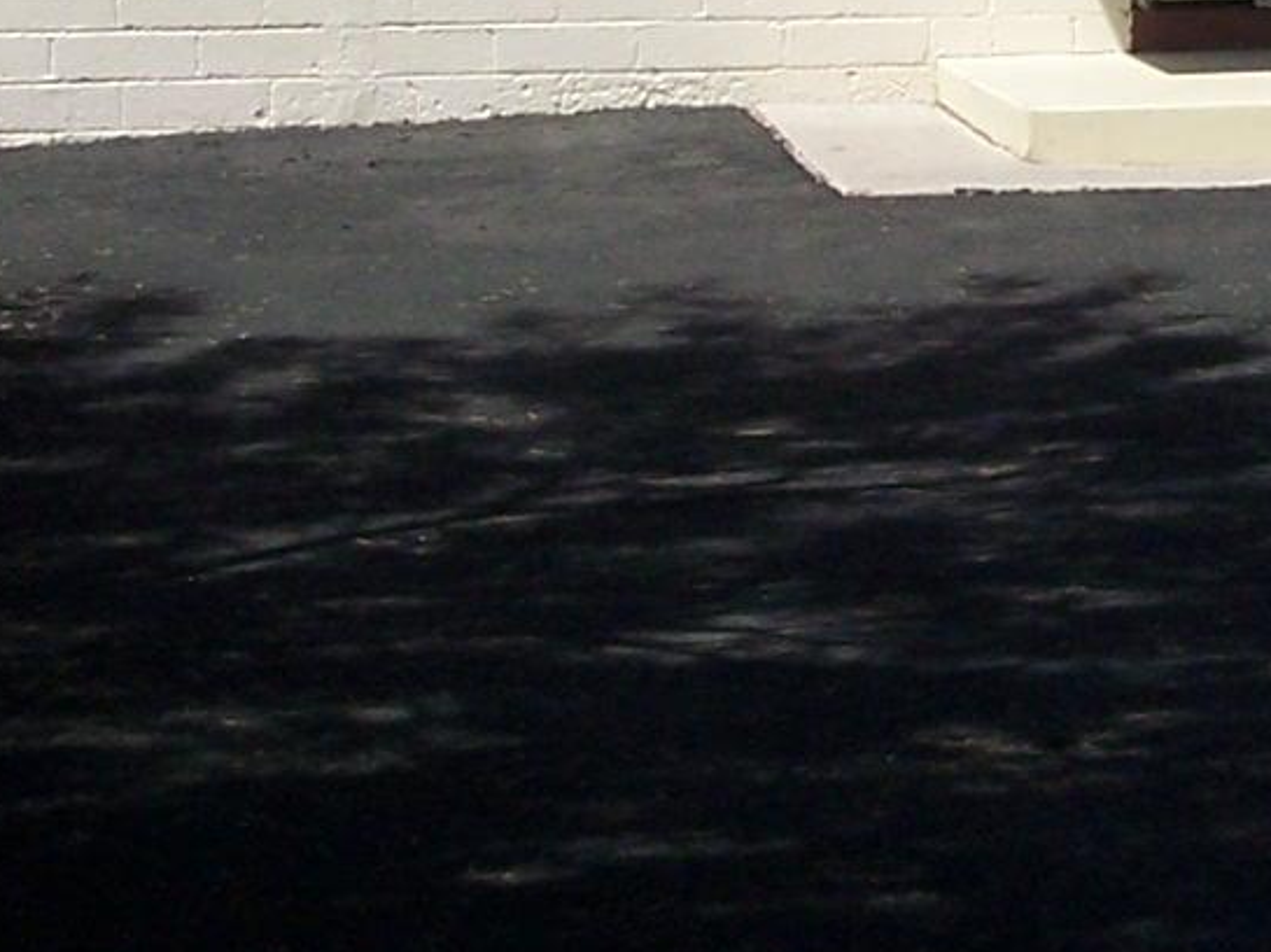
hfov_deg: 11.9
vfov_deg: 8.7
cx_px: 1178
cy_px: -555
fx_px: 6054
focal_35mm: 165
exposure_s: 1/1000
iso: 100
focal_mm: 8
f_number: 4
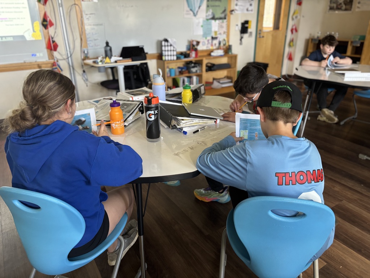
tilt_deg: -23.6
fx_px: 278
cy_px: 139
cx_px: 185
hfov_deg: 67.3
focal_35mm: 26
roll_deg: -0.7
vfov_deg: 53.1
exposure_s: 1/60
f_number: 1.6
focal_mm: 5.96
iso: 200
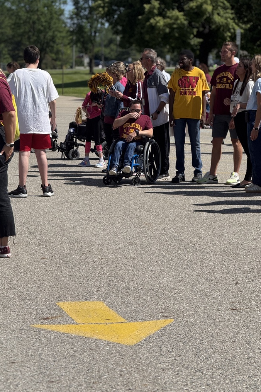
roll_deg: +1.2
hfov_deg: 10.9
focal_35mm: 126
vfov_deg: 16.3
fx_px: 1370
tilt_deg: -5.9
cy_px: 197
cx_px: 146
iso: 64
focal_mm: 15.66
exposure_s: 1/2283
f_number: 2.8
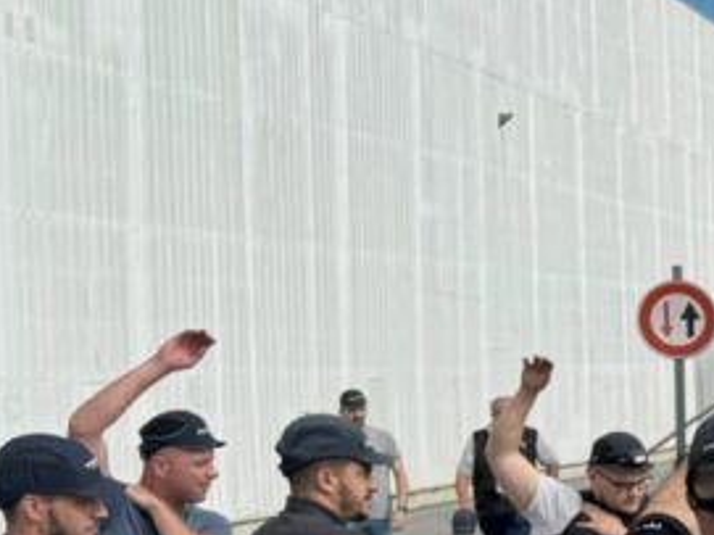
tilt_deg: -5.1
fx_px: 2804
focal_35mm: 136
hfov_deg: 12.5
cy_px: 498
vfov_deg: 10.8
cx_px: 1489
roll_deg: +0.8
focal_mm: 6.86
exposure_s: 1/5348
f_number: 1.78
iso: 80
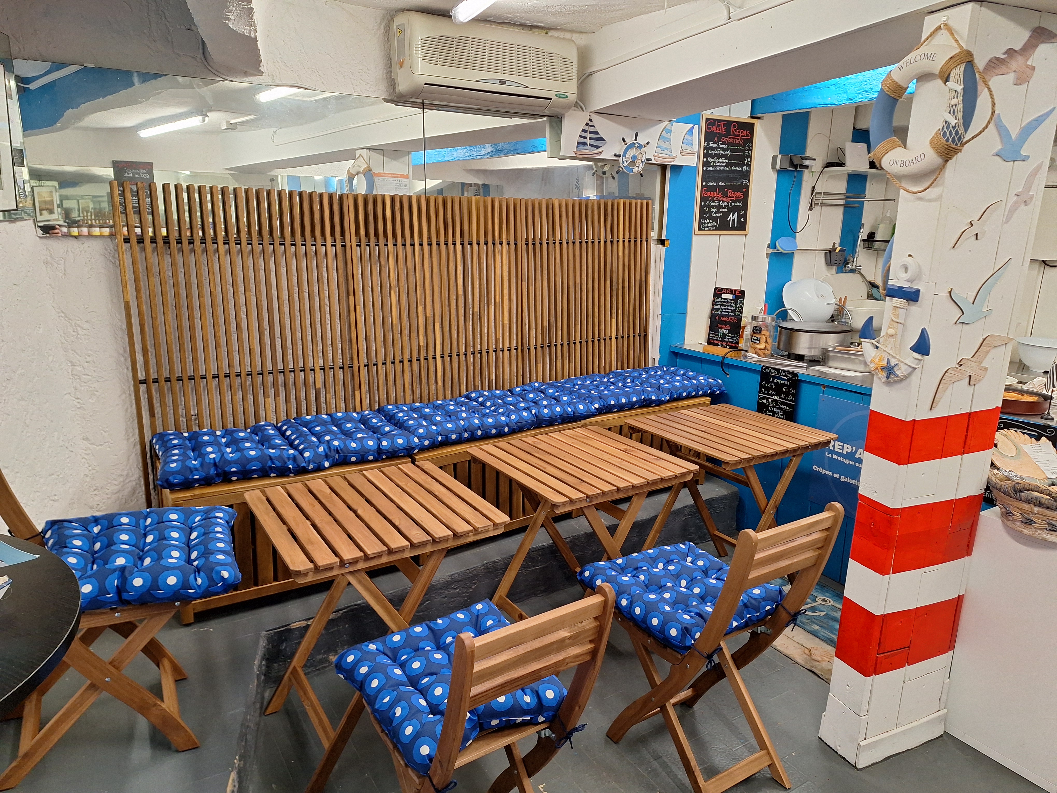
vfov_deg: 58.9
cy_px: 396
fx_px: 702
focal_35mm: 23
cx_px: 528
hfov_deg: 73.9
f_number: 1.8
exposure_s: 1/50
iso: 125
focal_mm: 5.54
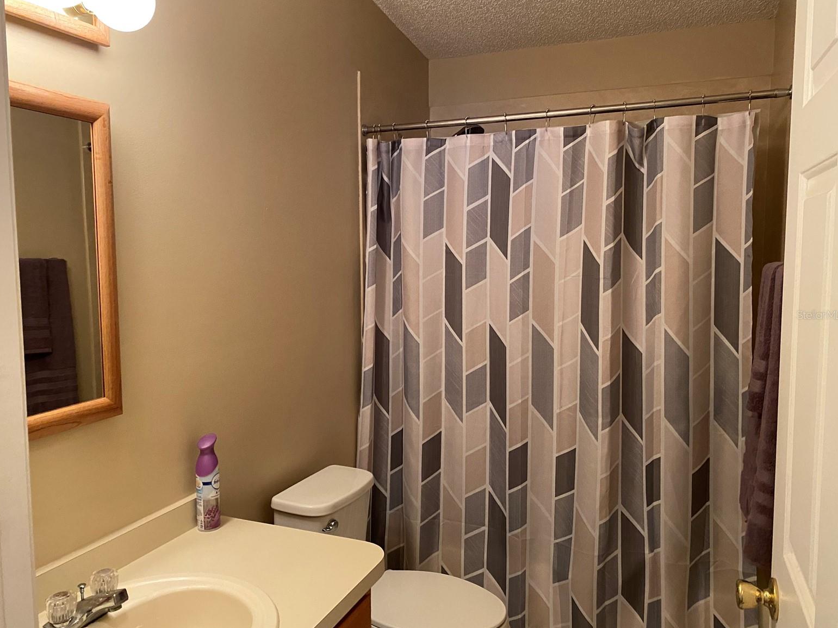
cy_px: 315
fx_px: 654
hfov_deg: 65.3
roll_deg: +0.5
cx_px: 413
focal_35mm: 27
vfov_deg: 51.4
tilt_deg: -4.5
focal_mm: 4.25
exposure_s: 1/40
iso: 400
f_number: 1.8
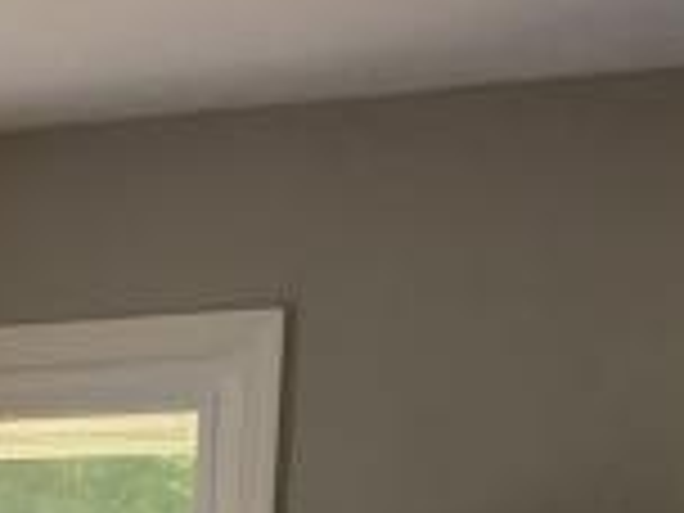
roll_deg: -0.7
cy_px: 940
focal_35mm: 111
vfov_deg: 12.2
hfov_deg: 15.9
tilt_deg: -7.5
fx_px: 2193
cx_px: -405
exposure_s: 1/30
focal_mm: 4.15
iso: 40
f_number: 2.2
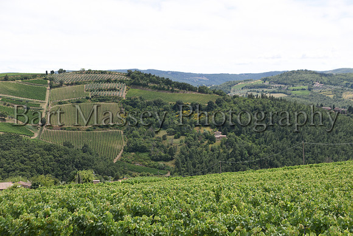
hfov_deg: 32.4
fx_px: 608
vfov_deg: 21.9
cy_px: 118
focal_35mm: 62
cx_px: 176
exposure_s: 1/250
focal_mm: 62
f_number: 6.3
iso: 100
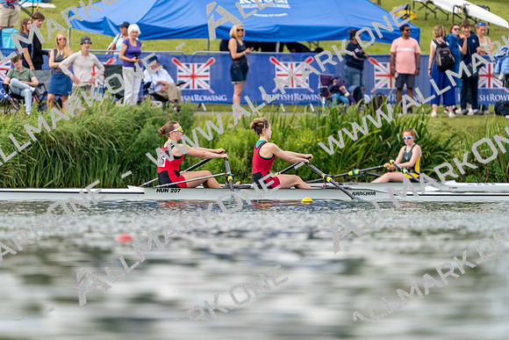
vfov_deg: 2.3
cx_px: 254
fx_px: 8485
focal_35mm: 600
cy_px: 170
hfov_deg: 3.4
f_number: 6.3
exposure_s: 1/1600
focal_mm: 600
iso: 640
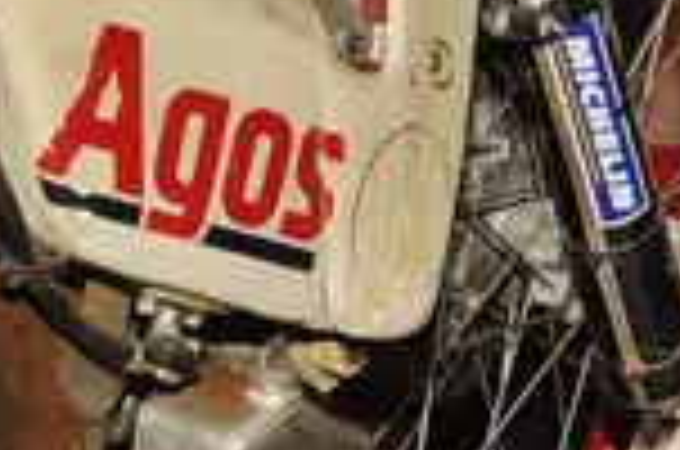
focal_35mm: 251
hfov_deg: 8.0
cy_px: 137
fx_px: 4731
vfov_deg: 5.4
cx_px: -491
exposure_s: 1/60
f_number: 4
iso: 200
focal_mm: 21
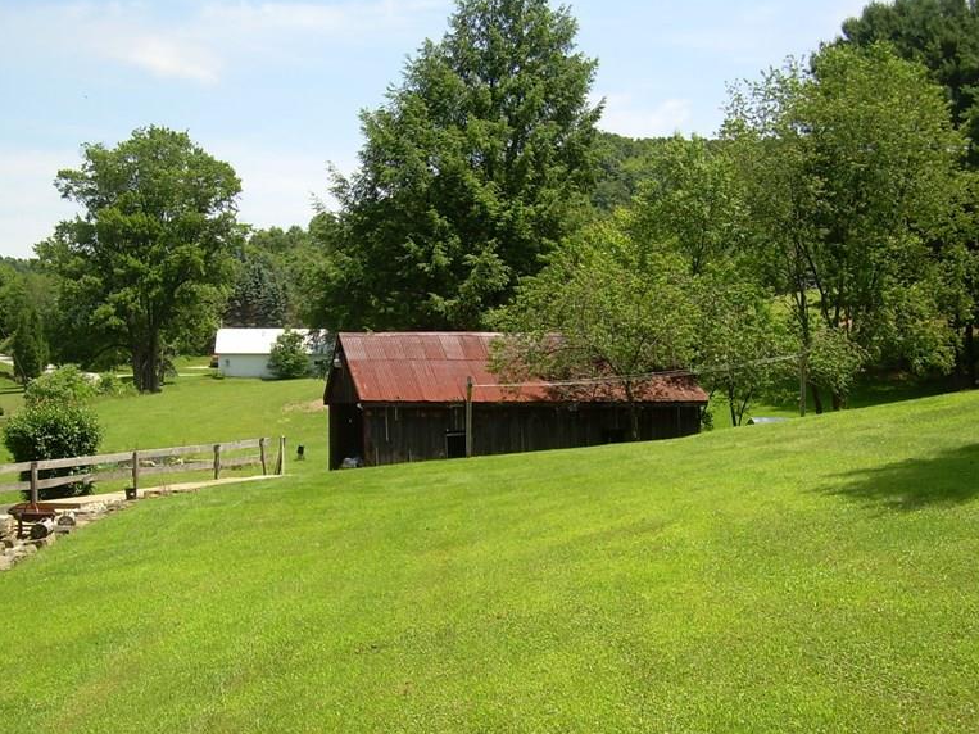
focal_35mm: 51
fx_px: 1442
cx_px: 447
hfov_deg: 37.5
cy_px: 468
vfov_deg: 28.4
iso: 50
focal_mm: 6.3
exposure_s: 1/594
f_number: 2.8
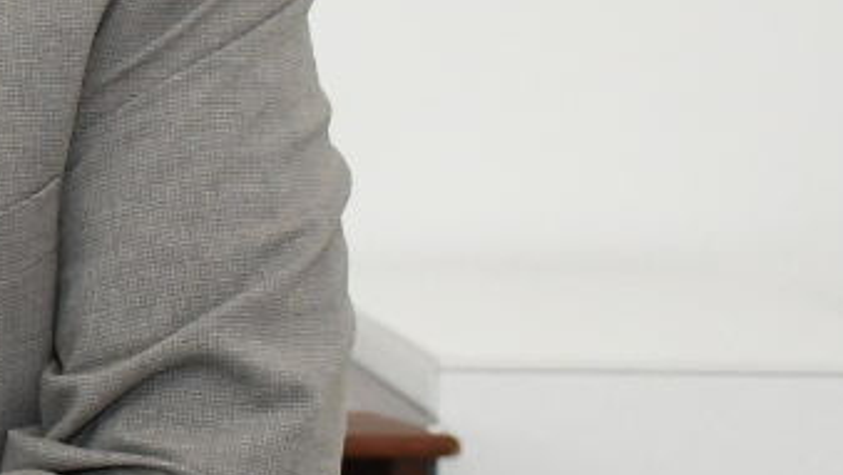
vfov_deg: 5.1
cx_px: -1126
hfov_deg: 8.3
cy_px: 142
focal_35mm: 240
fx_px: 5367
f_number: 6.3
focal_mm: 32
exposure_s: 1/125
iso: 3200
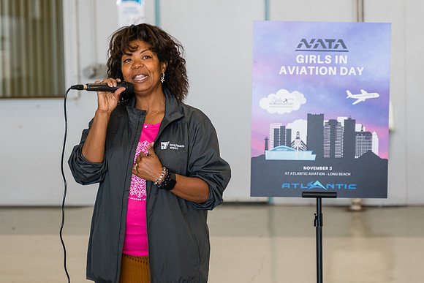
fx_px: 1513
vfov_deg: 10.7
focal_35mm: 128
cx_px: 206
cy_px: 143
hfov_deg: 16.0
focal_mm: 70
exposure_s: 1/250
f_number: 2.8
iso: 250
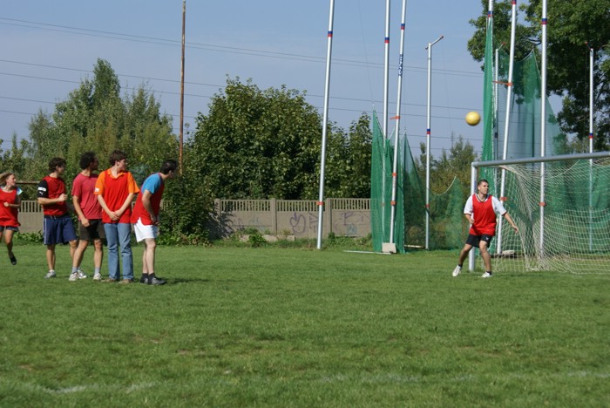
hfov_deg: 19.4
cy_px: 204
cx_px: 305
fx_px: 1781
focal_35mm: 105
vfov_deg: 13.1
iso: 100
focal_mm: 70
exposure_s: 1/320
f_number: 9
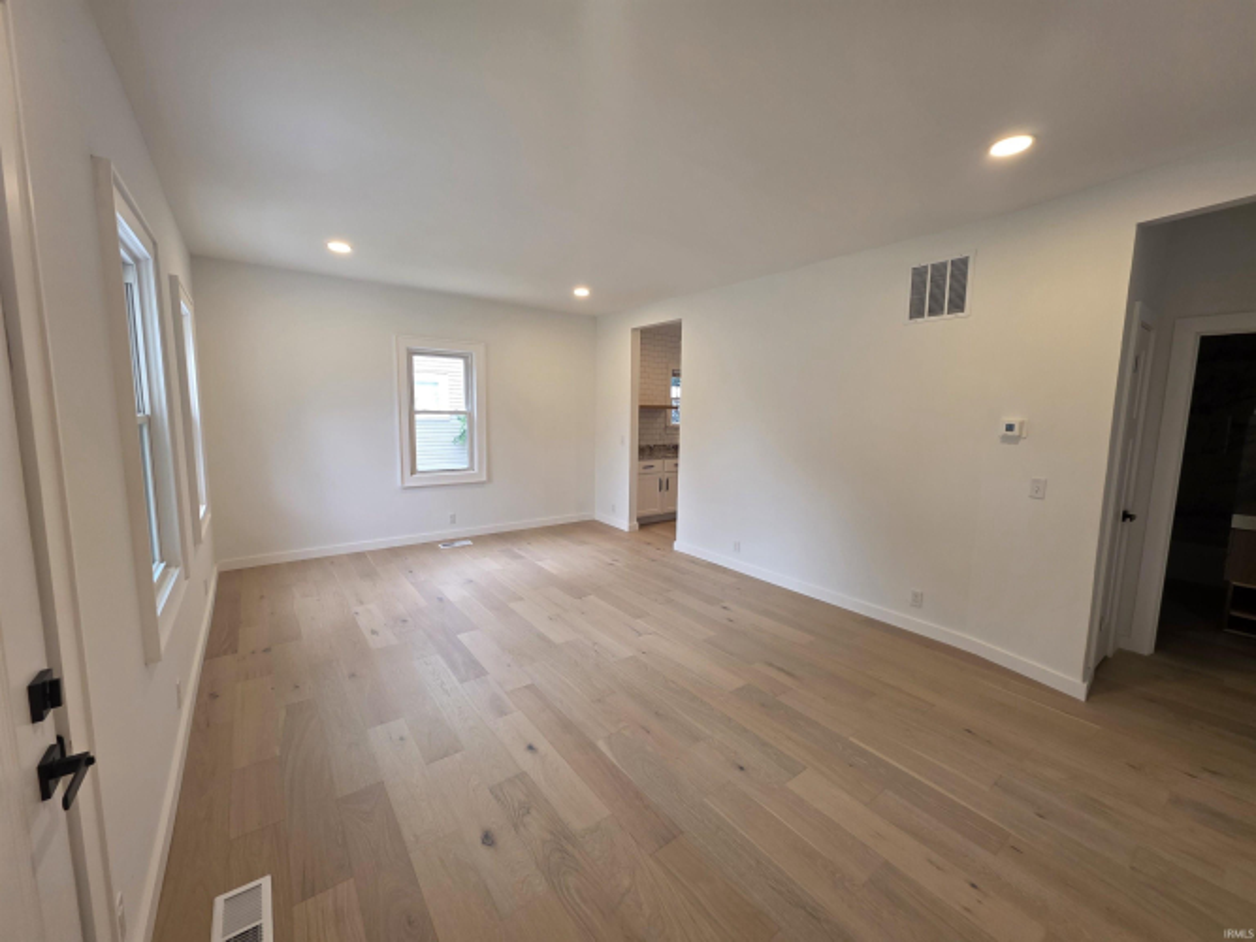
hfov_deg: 106.2
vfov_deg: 89.9
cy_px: 471
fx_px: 472
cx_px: 628
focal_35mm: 13
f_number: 1.9
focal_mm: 2.2
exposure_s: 1/120
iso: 125
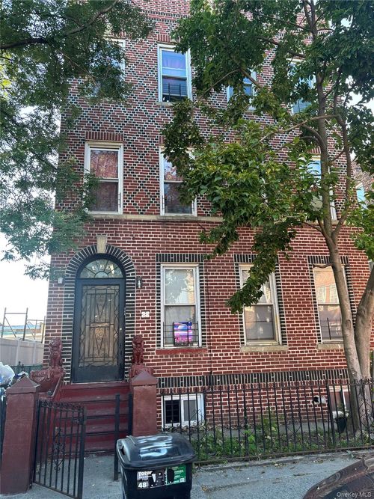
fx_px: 375
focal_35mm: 26
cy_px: 250
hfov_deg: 53.0
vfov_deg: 67.3
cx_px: 187
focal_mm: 5.96
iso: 40
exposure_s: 1/135
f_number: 1.6
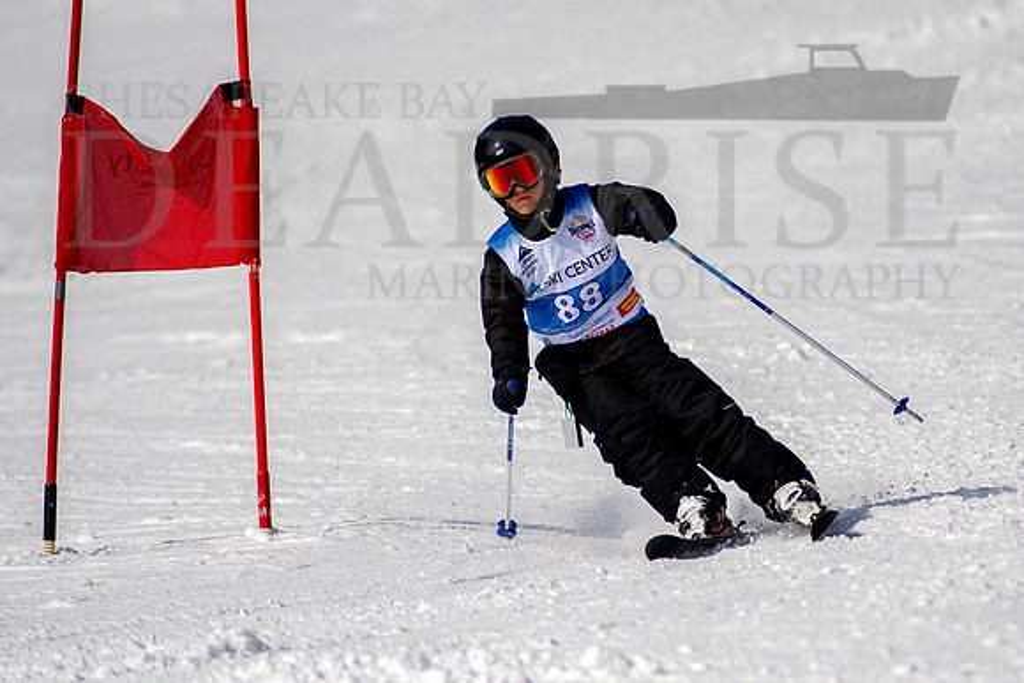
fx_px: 17003
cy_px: 344
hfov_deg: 3.4
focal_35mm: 598
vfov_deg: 2.3
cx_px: 609
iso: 100
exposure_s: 1/8000
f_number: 2.8
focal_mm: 300
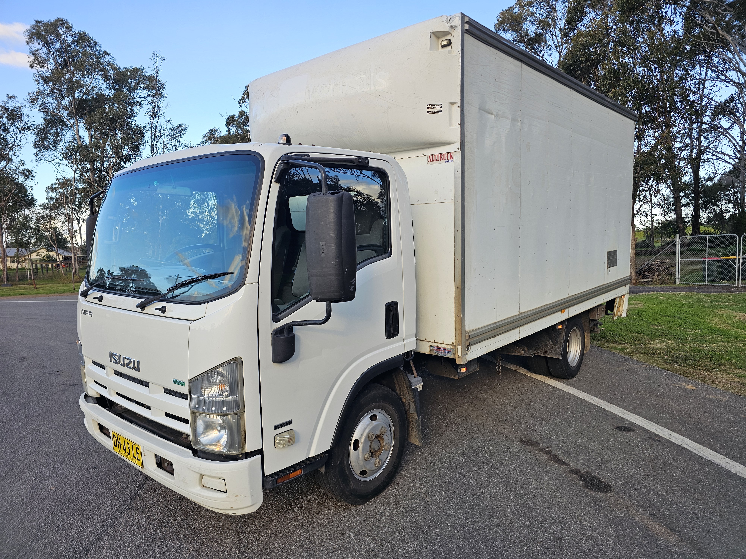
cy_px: 280
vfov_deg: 58.9
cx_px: 373
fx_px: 496
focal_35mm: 23
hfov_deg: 73.9
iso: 16
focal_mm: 6.3
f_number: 1.7
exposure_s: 1/230
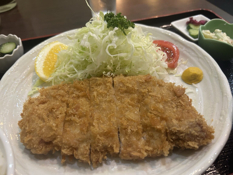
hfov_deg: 67.3
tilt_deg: -45.0
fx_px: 175
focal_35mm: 26
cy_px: 88
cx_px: 116
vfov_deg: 53.1
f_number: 1.5
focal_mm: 5.7
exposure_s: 1/50
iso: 200
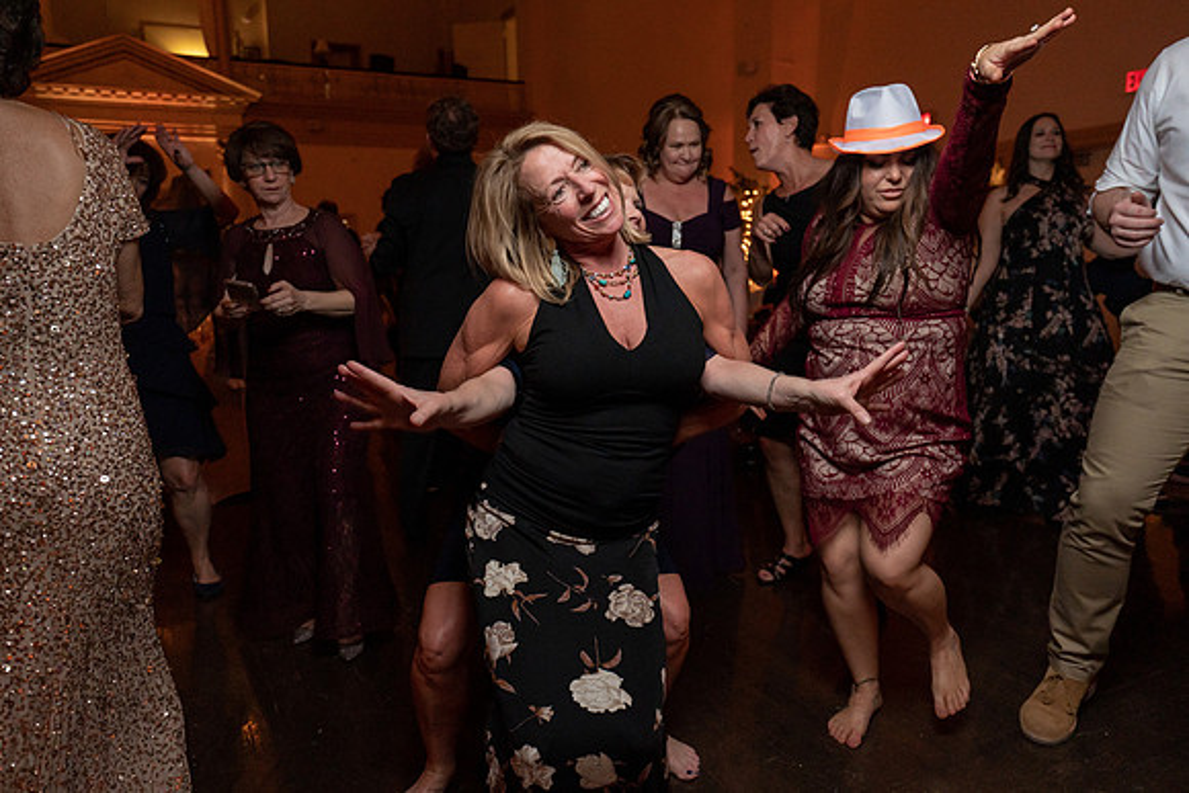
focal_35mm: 25
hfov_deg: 71.0
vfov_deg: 50.9
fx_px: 833
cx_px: 597
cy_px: 396
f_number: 4
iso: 2000
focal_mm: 25
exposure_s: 1/200
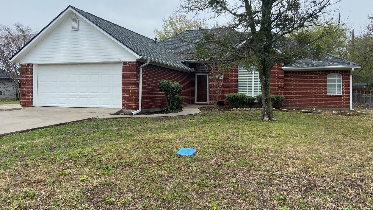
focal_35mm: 29
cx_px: 185
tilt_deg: +0.8
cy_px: 91
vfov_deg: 40.1
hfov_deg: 66.1
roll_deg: -1.3
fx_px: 287
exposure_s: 1/1043
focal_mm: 4.25
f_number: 1.8
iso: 32
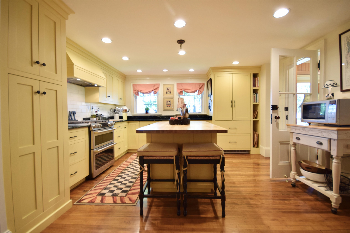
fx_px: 146
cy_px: 116
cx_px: 175
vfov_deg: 77.3
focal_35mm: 15
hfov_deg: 100.4
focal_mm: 10
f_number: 6.3
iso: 200
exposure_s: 1/6
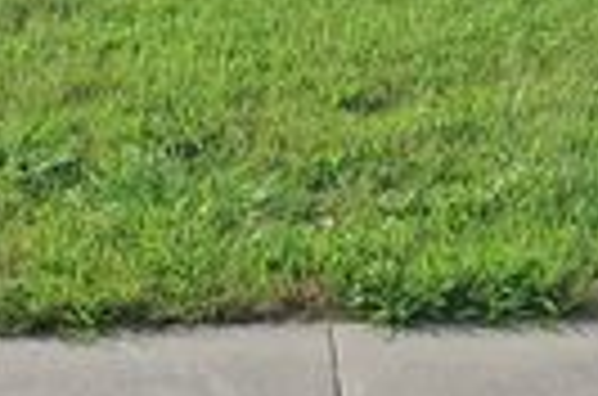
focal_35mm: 102
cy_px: -295
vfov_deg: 12.3
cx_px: 387
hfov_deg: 20.0
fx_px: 1690
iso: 25
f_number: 1.8
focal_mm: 3.98
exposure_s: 1/761
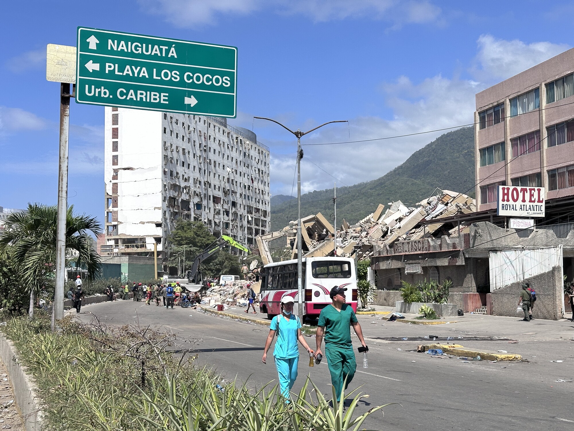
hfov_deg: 39.7
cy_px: 216
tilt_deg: +5.3
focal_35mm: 48
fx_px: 796
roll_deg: +0.1
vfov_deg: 30.3
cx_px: 287
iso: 64
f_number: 1.78
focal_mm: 6.86
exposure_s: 1/6623
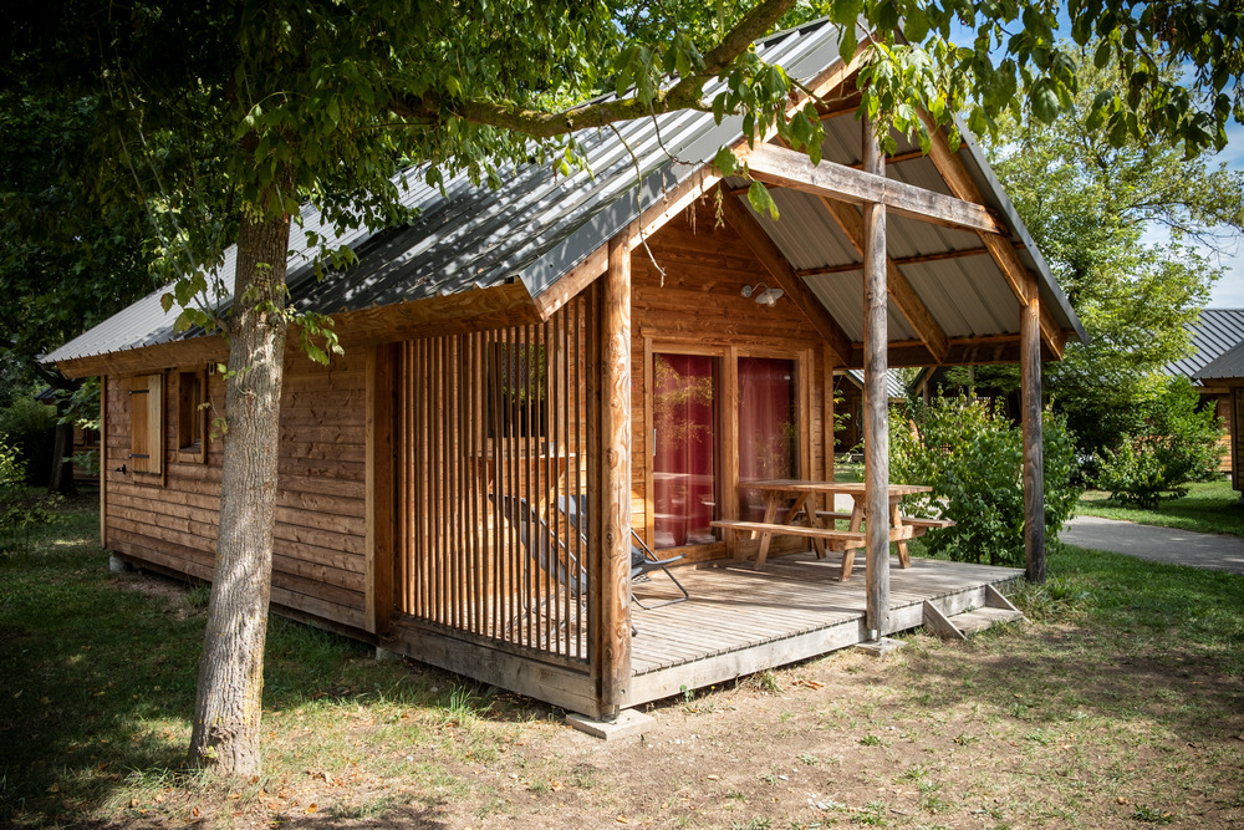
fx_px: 933
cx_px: 622
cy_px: 415
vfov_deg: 47.9
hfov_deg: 67.4
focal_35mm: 27
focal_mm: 18
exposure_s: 1/250
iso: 160
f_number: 5
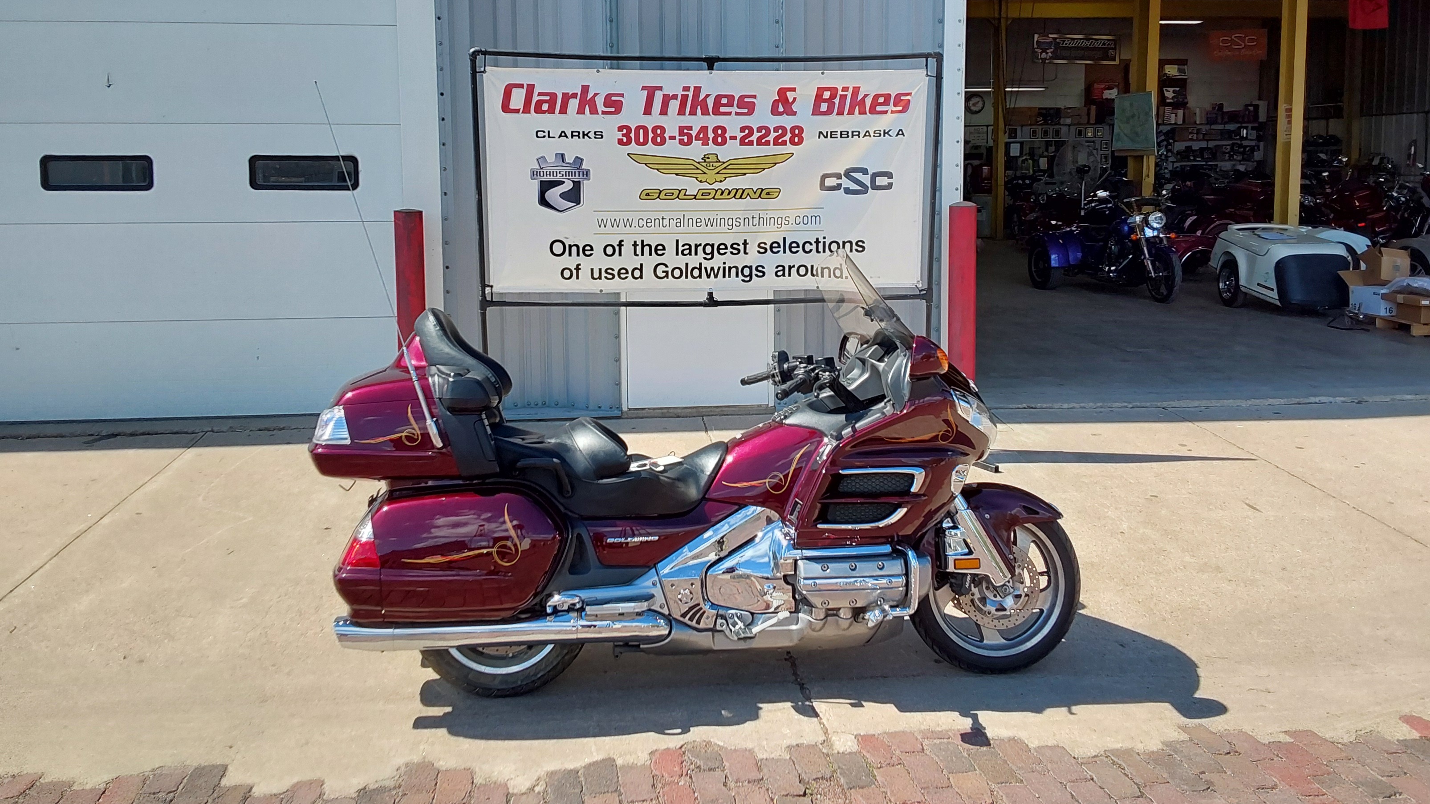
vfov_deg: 37.5
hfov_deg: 62.6
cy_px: 299
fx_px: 1175
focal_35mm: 31
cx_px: 712
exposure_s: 1/965
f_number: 1.9
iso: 50
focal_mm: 2.91
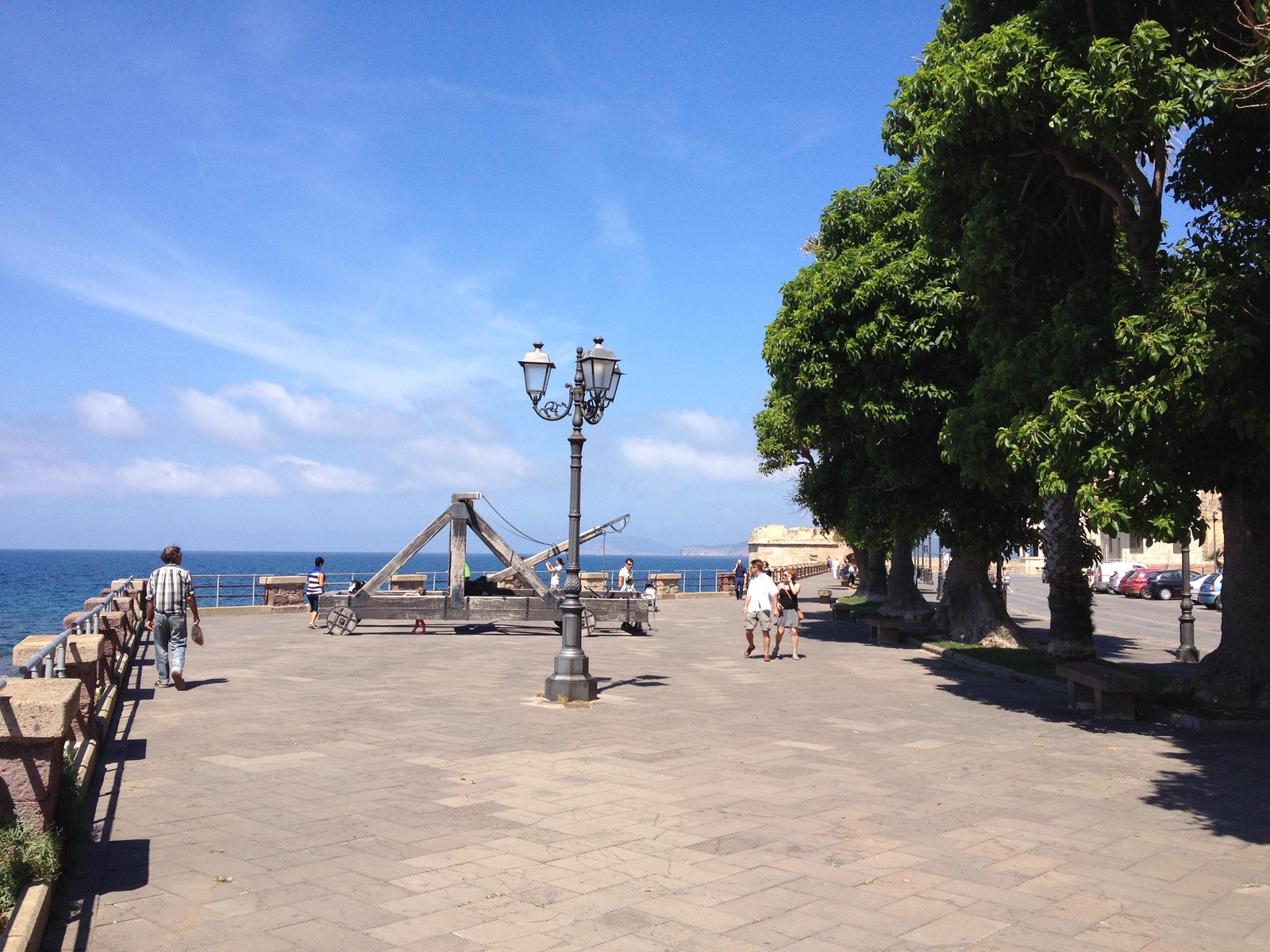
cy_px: 476
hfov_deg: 52.6
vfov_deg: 40.7
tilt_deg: +0.9
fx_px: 1284
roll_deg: -0.1
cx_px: 635
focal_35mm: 35
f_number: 2.4
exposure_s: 1/1453
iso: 50
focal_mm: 4.28
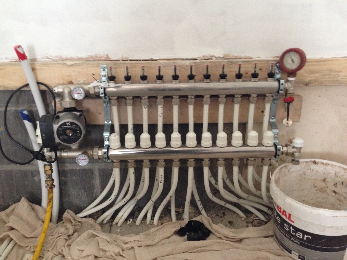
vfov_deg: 42.9
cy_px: 130
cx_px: 174
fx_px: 331
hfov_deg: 55.4
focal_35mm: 33
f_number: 2.4
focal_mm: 4.12
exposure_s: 1/20
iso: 250
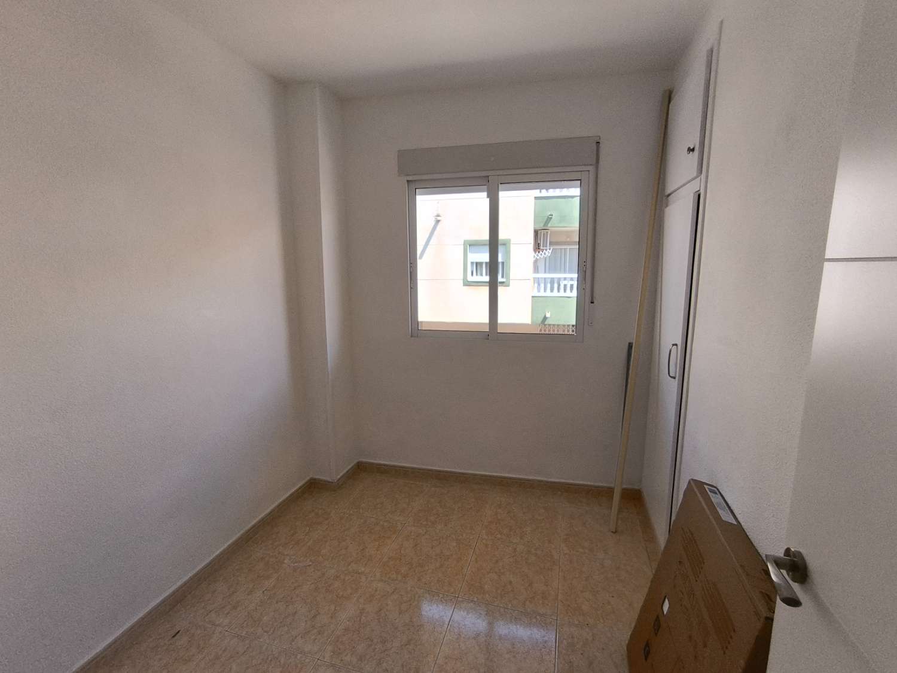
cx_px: 448
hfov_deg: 94.5
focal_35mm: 16
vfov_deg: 78.1
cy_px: 336
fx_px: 415
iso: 50
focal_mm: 1.65
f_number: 2.2
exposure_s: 1/373
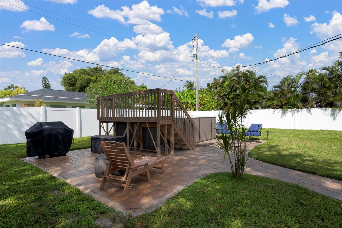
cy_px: 114
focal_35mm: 20
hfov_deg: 85.4
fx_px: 185
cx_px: 171
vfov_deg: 63.2
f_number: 11
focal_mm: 19.5
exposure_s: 1/160
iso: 200
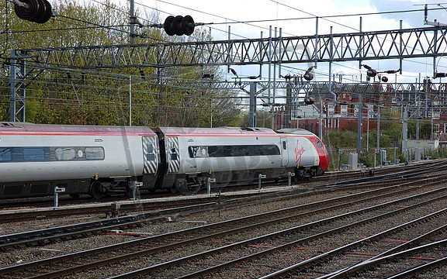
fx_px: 975
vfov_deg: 16.3
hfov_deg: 25.8
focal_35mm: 80
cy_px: 136
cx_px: 224
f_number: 7.1
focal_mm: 52
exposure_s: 1/200
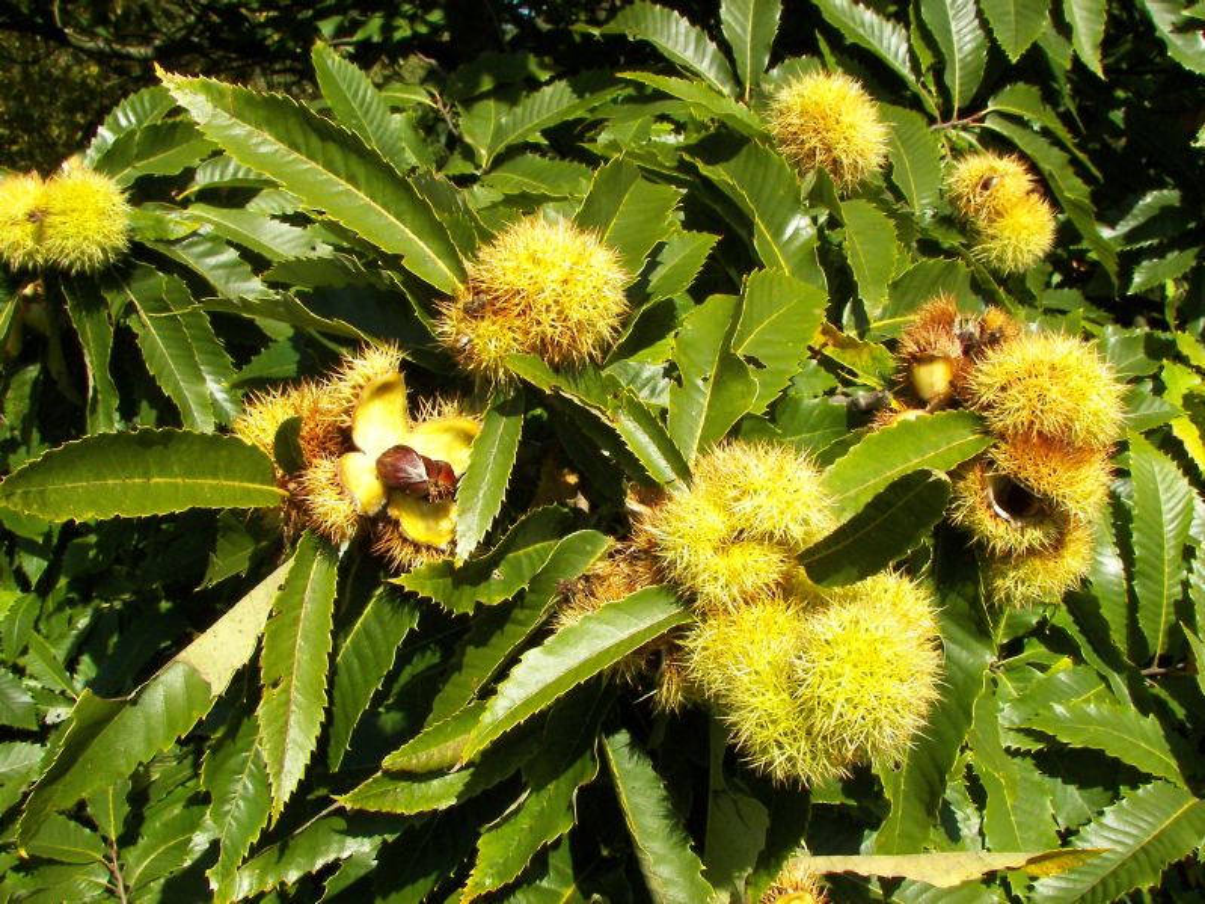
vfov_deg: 39.6
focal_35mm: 36
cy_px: 452
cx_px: 602
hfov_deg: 51.4
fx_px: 1253
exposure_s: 1/200
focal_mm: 6
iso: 100
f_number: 8
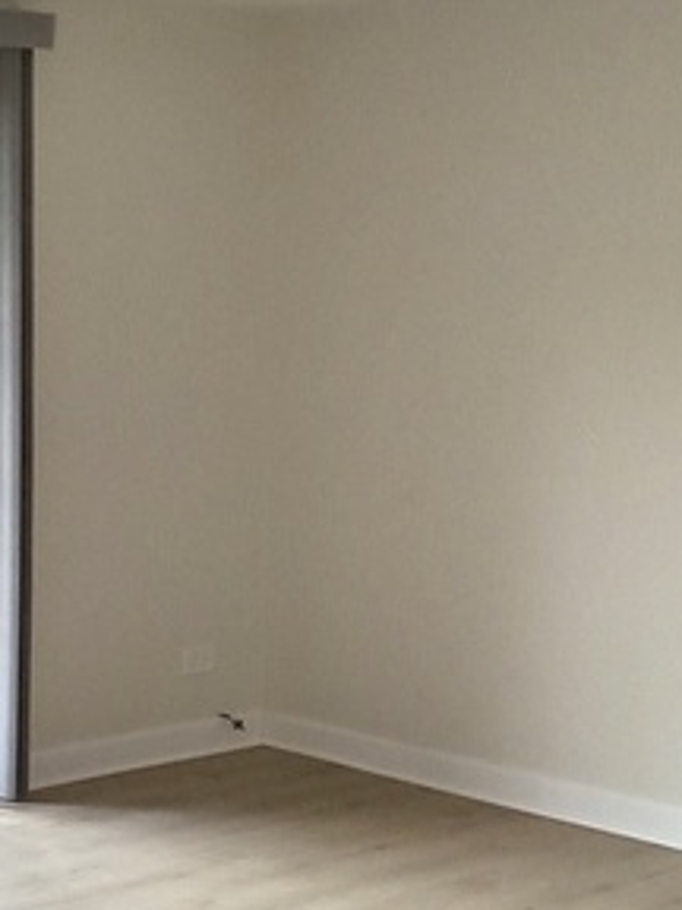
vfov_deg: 21.7
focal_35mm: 90
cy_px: 562
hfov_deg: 16.4
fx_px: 2364
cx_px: 265
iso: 311
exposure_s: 1/100
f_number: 1.8
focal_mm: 5.56
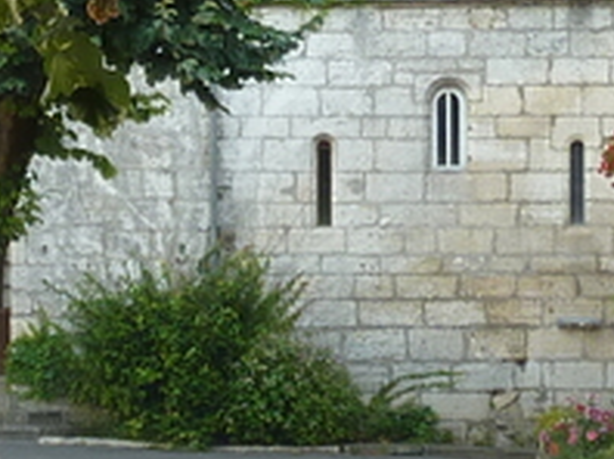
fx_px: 4305
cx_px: 155
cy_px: 360
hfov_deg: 8.1
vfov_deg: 6.1
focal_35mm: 243
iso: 80
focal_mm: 6.5
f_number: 3.6
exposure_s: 1/60
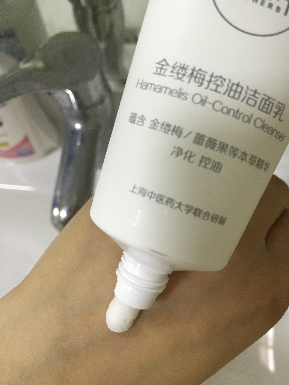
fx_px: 323
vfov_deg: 61.7
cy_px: 192
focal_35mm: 29
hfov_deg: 48.2
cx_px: 144
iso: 250
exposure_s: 1/33
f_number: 2.2
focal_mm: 4.15
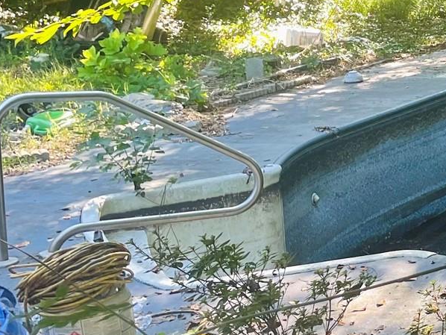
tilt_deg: -14.2
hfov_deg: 19.1
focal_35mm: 89
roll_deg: +0.0
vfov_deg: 16.6
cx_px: 684
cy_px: 196
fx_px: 1147
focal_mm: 4.2
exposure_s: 1/121
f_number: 1.6
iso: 100
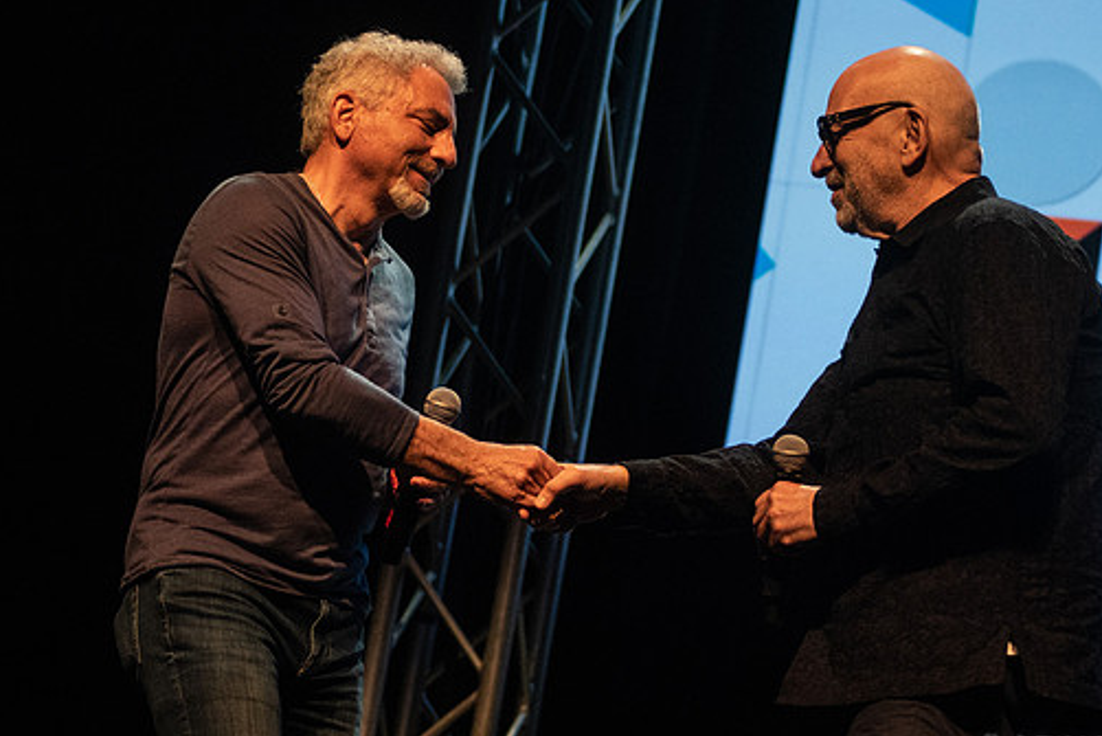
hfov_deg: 14.7
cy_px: 250
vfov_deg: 9.9
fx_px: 4256
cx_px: 334
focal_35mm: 139
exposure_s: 1/500
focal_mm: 86
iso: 3200
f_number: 3.2
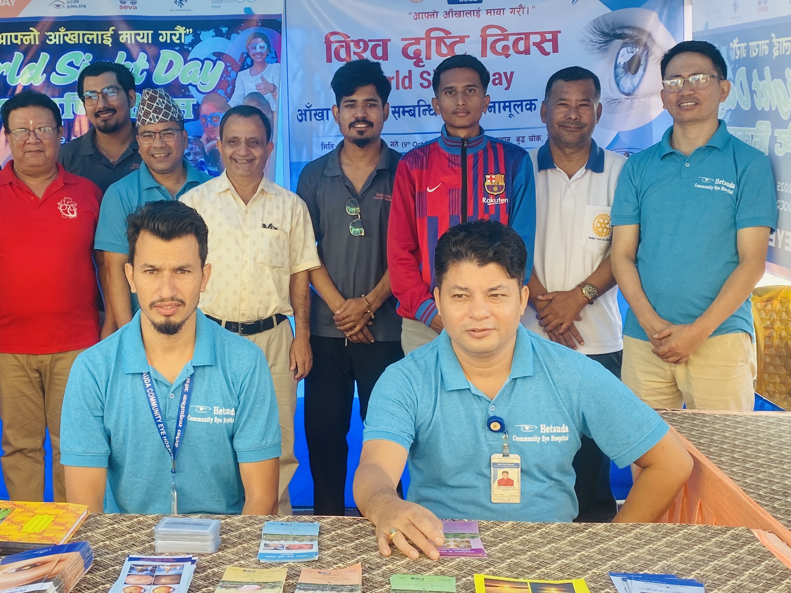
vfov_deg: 31.5
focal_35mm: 46
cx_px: 241
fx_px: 1051
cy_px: 287
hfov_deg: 40.5
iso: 32
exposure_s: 1/205
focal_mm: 4.25
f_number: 1.8
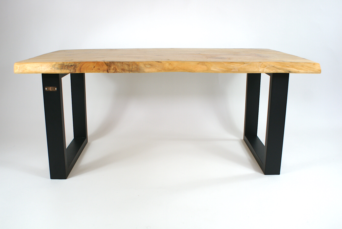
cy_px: 114
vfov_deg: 40.1
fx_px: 314
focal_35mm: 33
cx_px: 171
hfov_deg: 57.2
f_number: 4
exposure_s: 1/125
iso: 200
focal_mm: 22
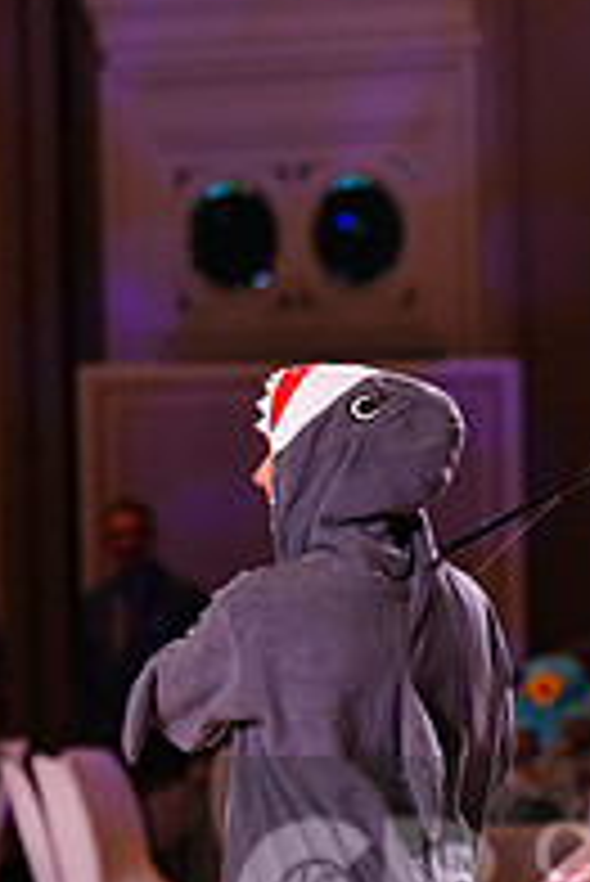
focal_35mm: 269
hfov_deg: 5.1
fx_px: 6601
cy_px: 909
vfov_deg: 7.6
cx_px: 813
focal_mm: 91
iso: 800
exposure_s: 1/250
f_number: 2.8
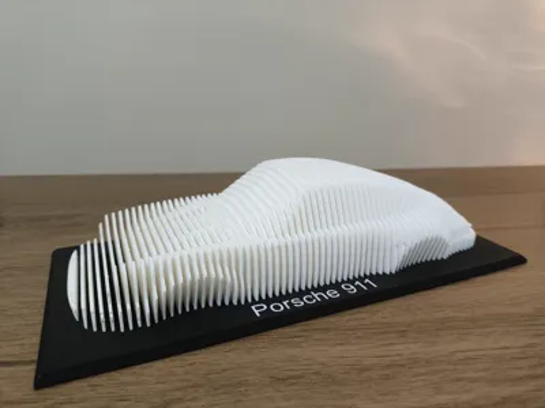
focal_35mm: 25
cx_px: 272
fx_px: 394
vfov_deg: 54.9
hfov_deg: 69.4
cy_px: 204
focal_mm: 4.71
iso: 800
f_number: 1.7
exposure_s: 1/24
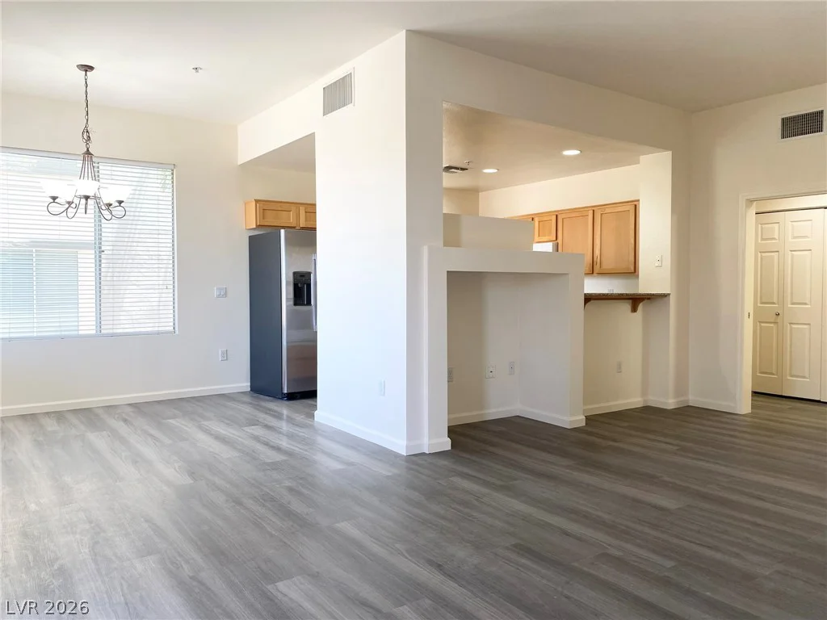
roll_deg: -0.8
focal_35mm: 26
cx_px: 414
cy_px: 310
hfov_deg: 67.3
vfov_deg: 53.1
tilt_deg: -2.0
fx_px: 621
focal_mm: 4.25
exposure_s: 1/120
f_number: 1.8
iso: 80
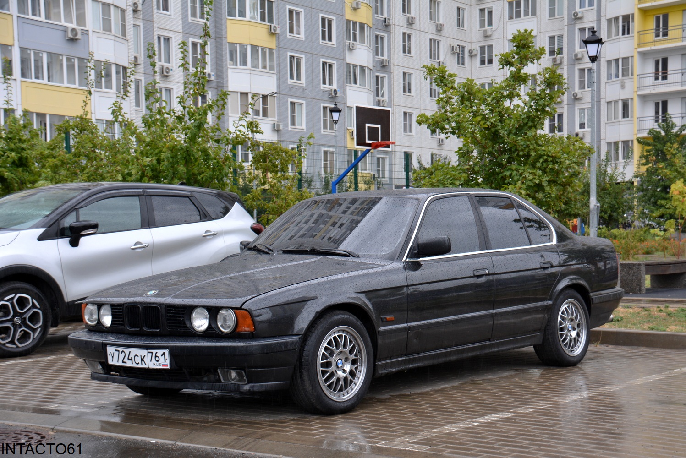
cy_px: 229
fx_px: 1087
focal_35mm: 57
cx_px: 343
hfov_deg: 35.0
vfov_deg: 23.8
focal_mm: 38
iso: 220
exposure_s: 1/125
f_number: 5.6
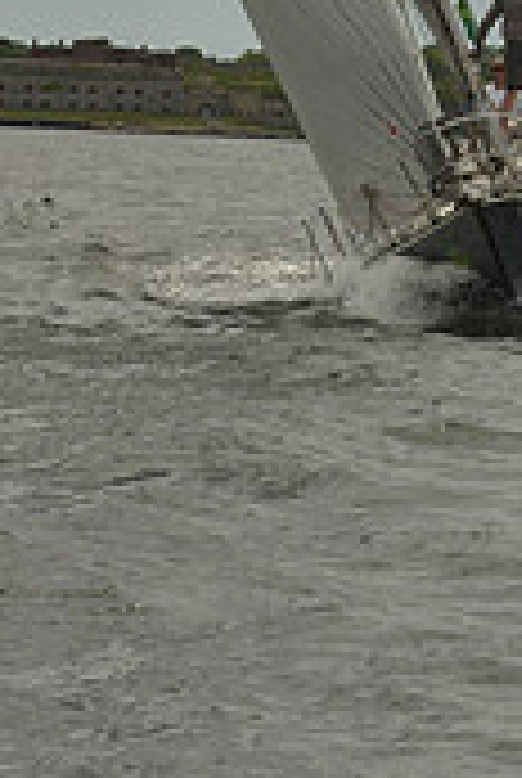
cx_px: 290
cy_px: -517
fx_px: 7105
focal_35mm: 328
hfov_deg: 4.2
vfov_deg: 6.2
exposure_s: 1/1250
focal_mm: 98
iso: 280
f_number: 13
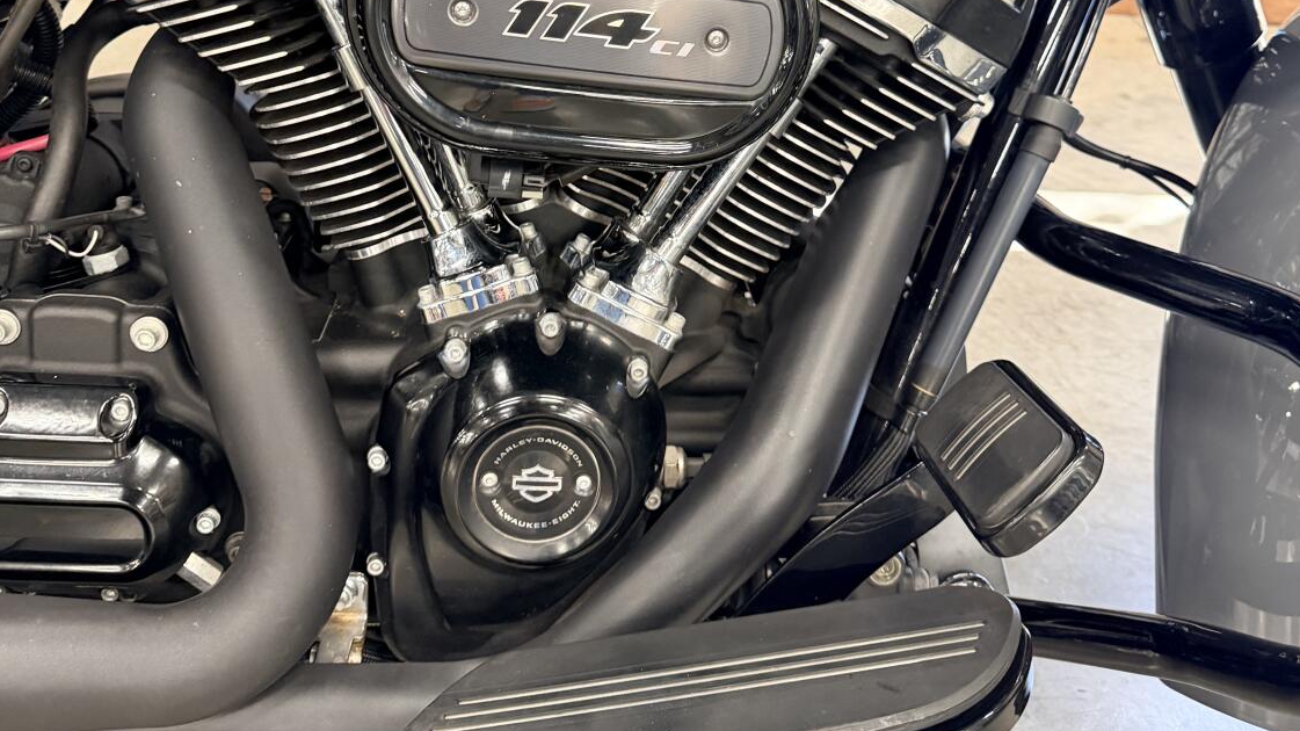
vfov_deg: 32.4
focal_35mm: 35
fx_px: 1206
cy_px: 111
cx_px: 650
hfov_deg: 56.6
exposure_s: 1/60
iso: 500
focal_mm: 6.76
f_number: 1.78
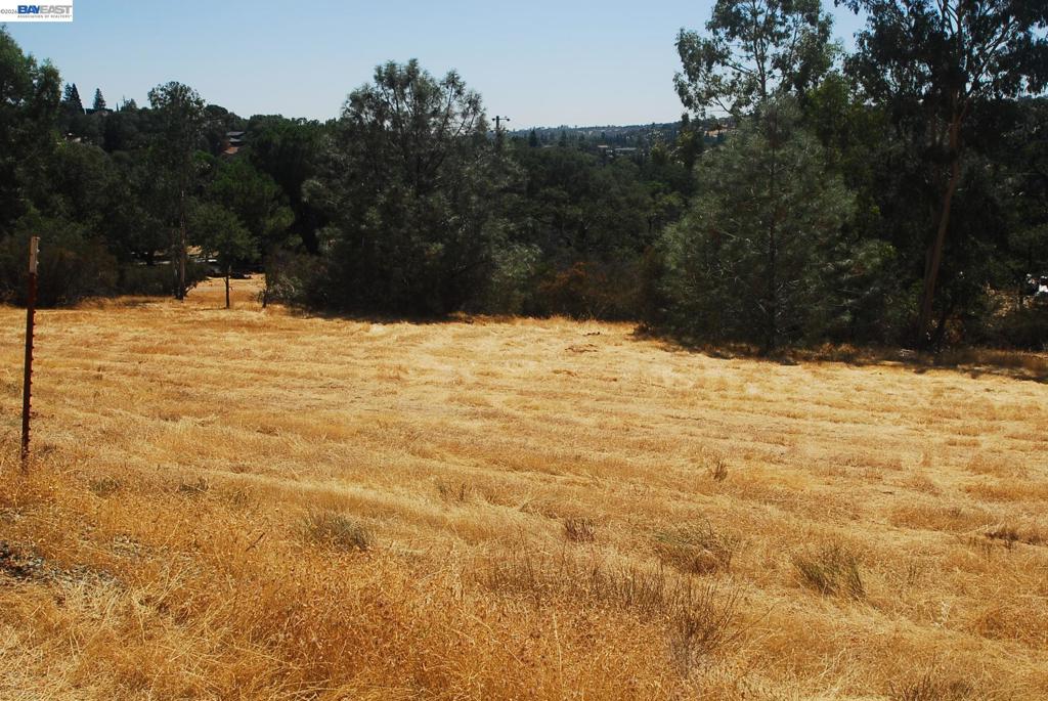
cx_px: 524
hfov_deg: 53.1
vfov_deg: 37.0
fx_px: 1049
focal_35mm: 36
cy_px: 350
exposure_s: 1/100
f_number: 18
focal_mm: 24
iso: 100
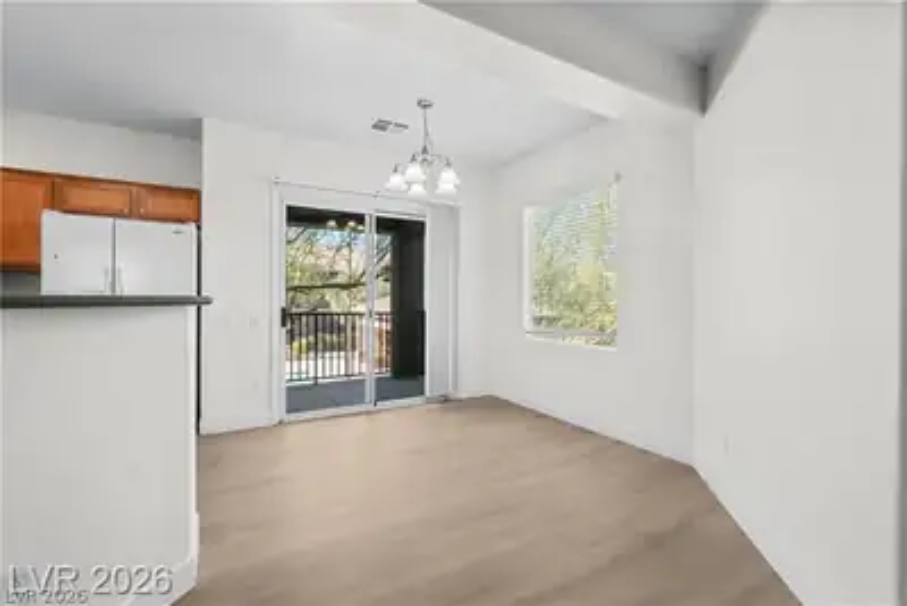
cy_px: 303
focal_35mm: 15
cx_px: 454
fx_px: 378
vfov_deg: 77.4
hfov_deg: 100.4
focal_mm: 10
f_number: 8
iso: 400
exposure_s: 1/15
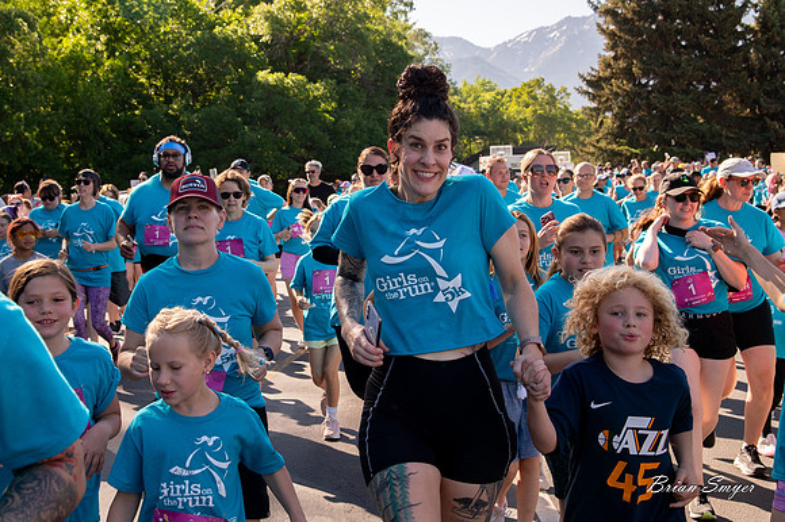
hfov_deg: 34.6
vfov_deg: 23.5
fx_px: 1254
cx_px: 316
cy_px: 209
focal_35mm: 58
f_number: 8
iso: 800
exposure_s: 1/1000
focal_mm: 48
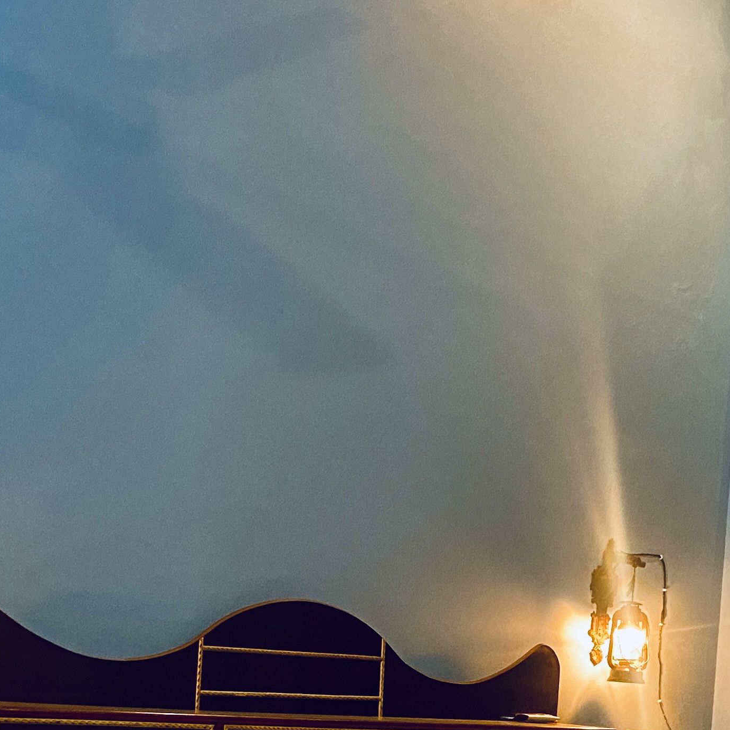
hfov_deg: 25.3
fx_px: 1599
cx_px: 588
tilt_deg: -0.8
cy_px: 697
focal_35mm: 67
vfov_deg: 24.7
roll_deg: -3.9
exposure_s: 1/25
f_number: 1.8
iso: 500
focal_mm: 4.25
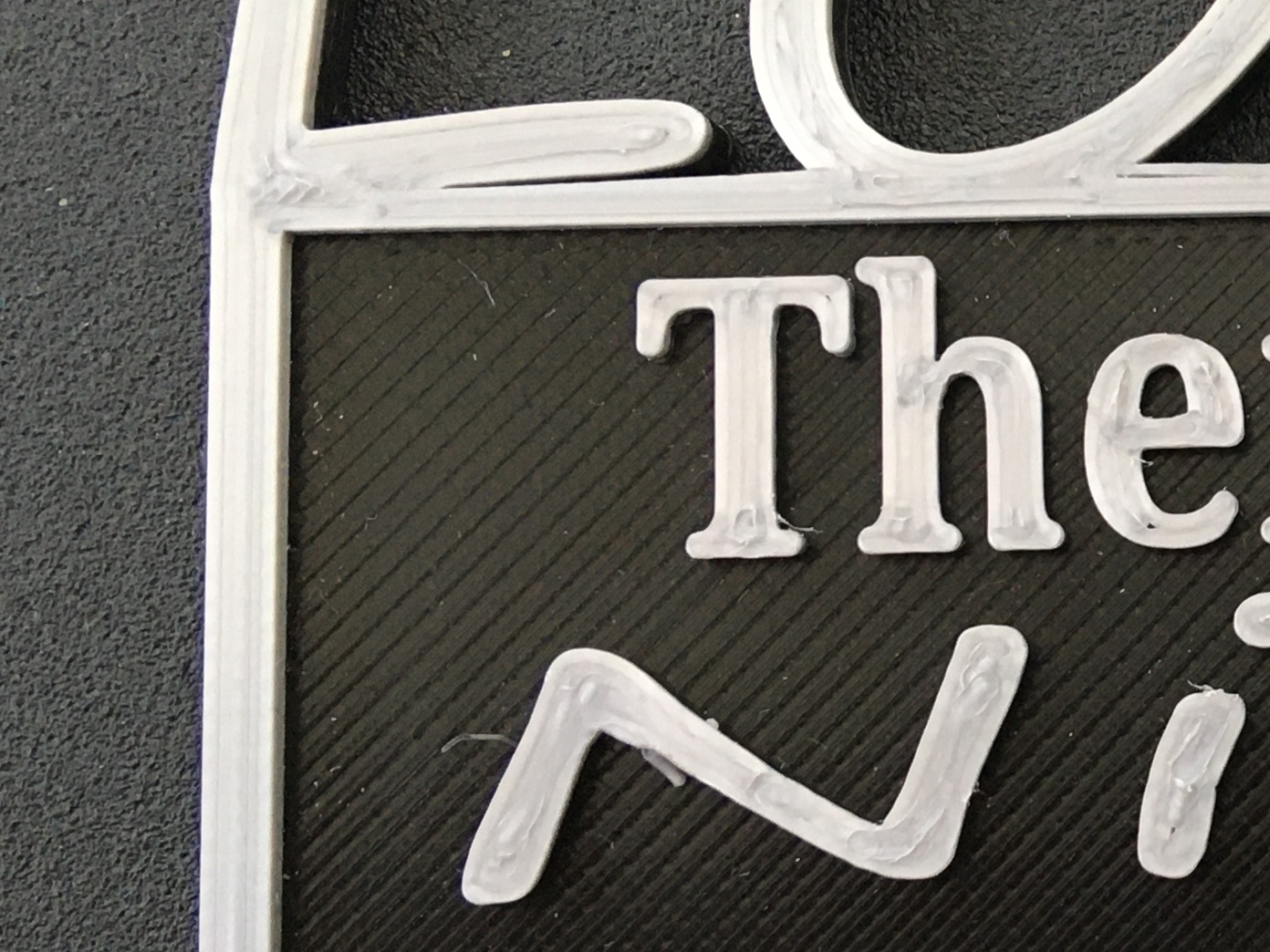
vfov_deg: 17.6
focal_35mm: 84
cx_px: 1737
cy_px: 478
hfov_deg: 20.8
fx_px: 3082
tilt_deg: -82.3
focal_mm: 4.15
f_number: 2.2
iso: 125
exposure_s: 1/33
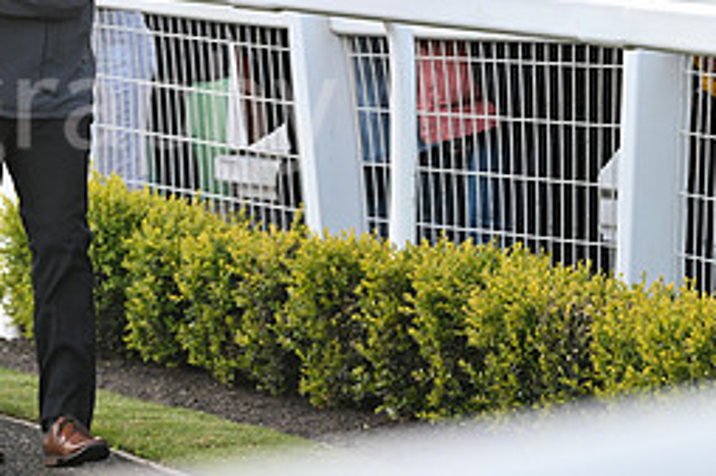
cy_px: -30
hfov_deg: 5.6
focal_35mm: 366
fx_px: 7274
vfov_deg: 3.7
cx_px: -23
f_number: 5.6
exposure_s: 1/400
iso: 1000
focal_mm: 160
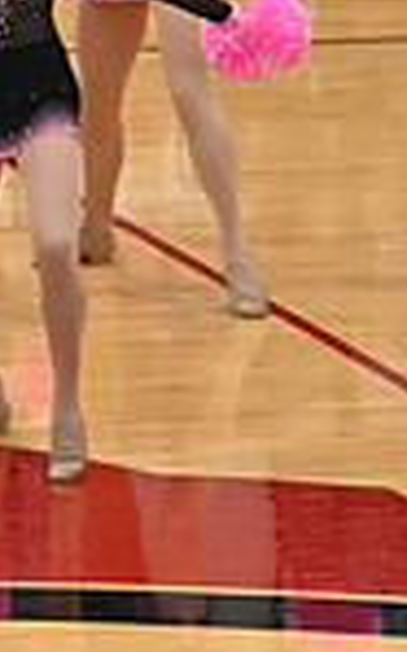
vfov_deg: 5.0
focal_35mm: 417
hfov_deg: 3.1
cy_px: 24
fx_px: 7408
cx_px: -836
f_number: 4
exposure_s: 1/400
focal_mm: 70
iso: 8000
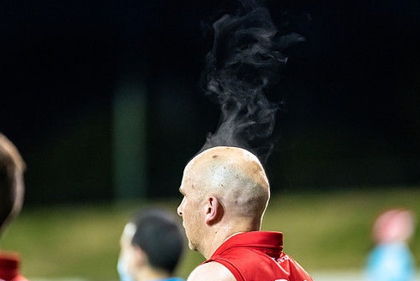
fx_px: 4143
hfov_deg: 5.8
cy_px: 154
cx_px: 227
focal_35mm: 355
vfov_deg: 3.9
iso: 9000
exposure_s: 1/1250
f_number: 2.8
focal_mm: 300
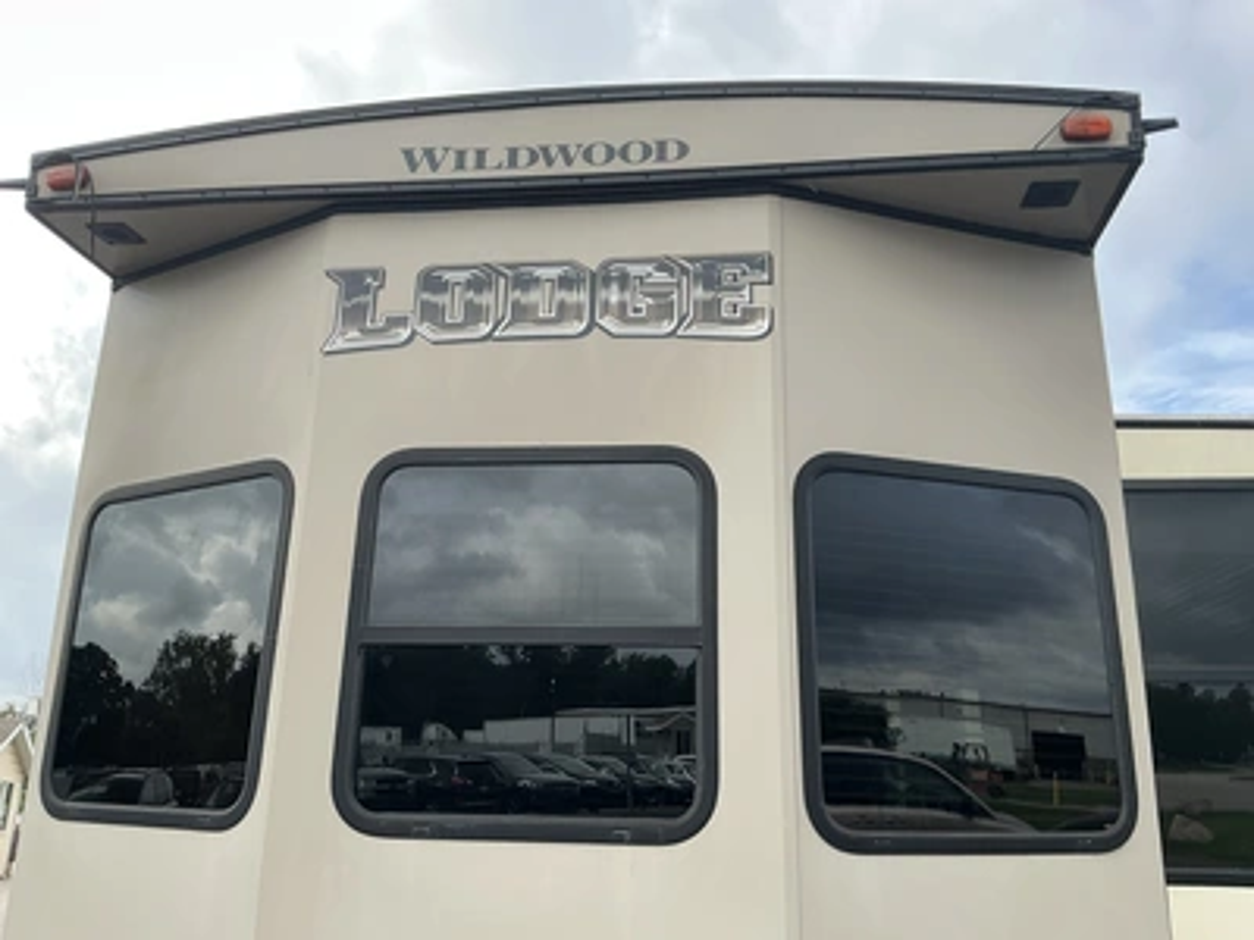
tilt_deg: +21.5
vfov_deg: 49.7
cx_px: 627
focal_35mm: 28
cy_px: 470
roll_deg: -0.9
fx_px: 1014
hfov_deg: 63.4
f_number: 1.8
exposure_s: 1/635
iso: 25
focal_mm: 3
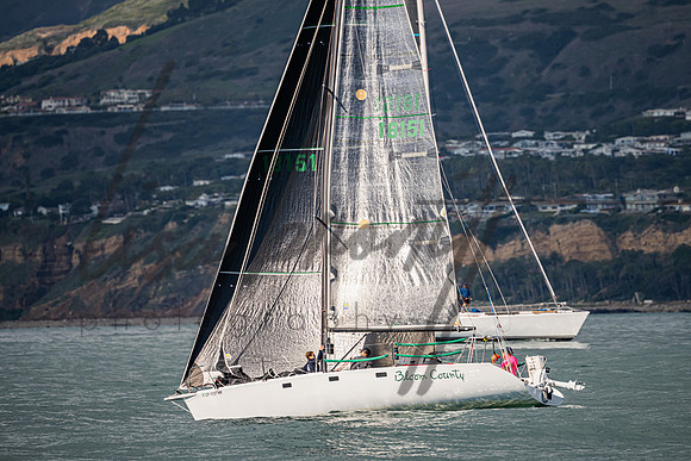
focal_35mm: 508
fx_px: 9762
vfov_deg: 2.7
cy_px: 194
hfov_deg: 4.1
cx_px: 408
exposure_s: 1/4000
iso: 400
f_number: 5.6
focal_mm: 400
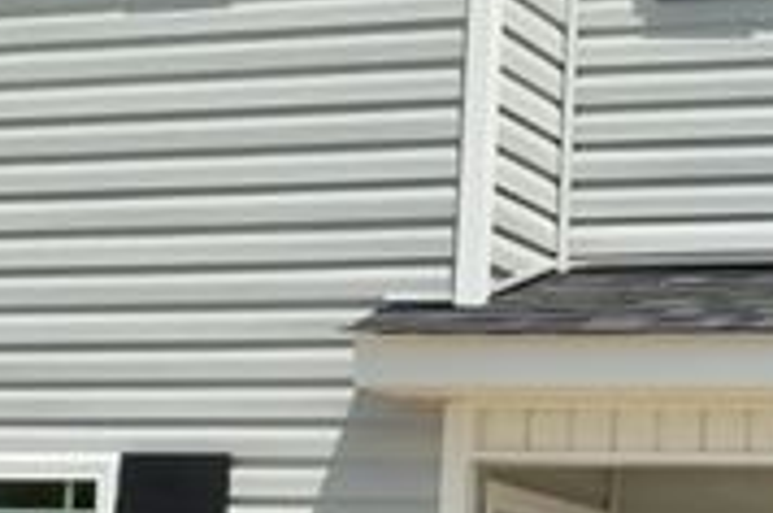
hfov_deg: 14.3
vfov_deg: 9.5
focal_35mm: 144
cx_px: 417
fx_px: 3086
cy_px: 278
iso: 16
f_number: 2.2
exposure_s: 1/1094
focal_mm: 2.22
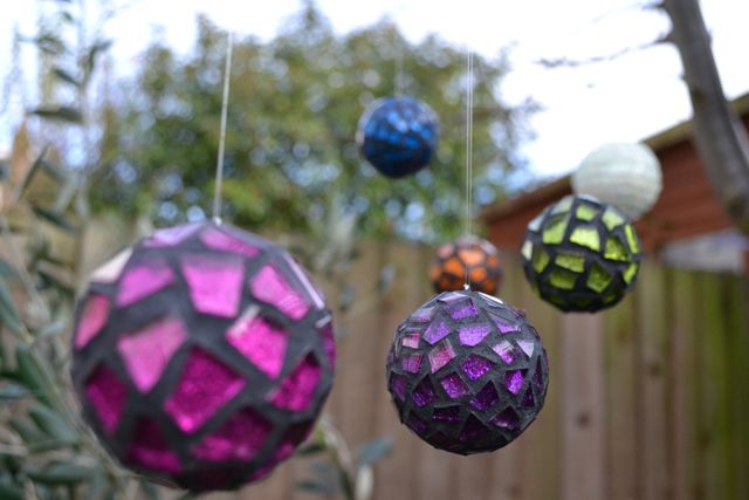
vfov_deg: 36.9
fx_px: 749
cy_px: 250
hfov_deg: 53.1
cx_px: 374
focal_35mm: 36
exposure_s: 1/1000
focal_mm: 24
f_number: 4.5
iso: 1600
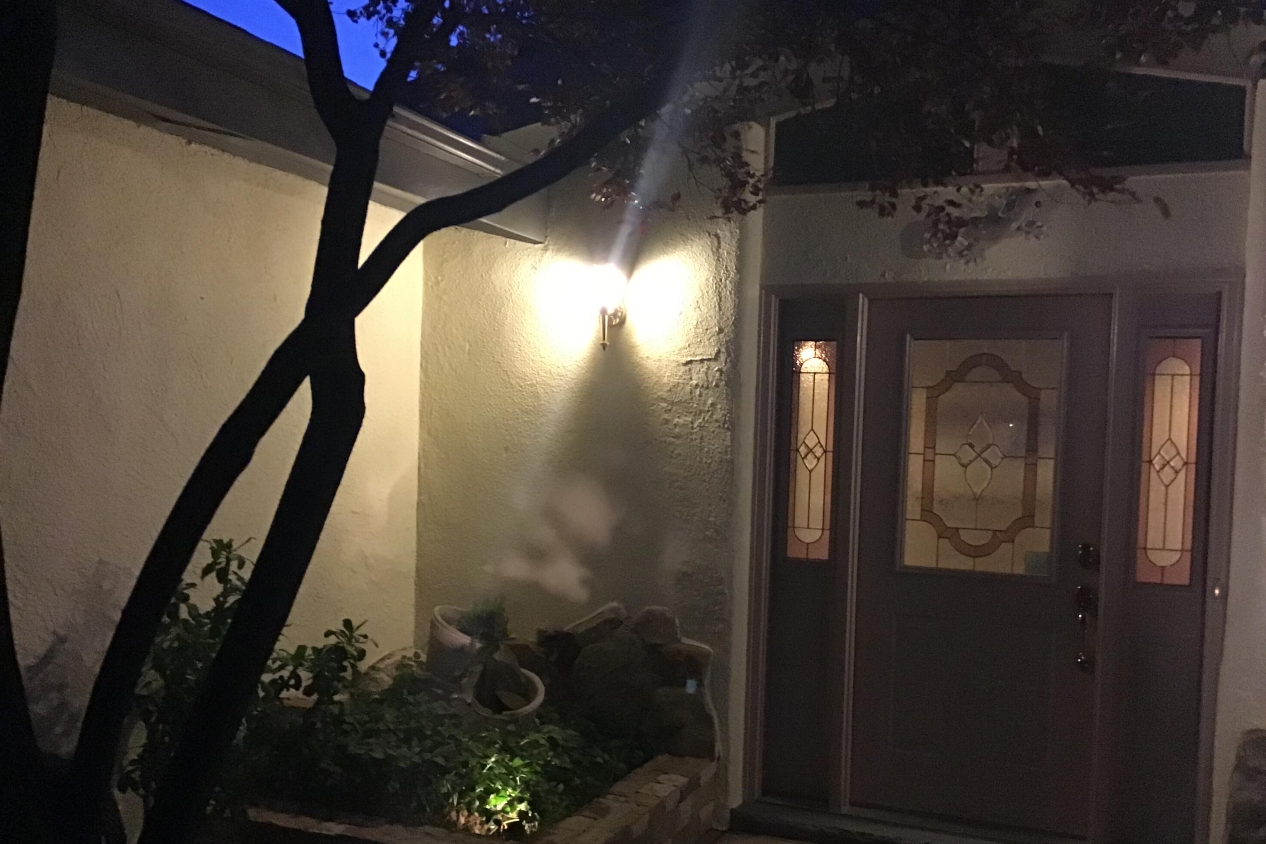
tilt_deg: -0.7
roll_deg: -1.9
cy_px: 481
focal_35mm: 33
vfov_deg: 39.9
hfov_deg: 57.2
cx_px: 643
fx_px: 1160
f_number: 2.4
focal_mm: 3.3
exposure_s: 1/15
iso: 500
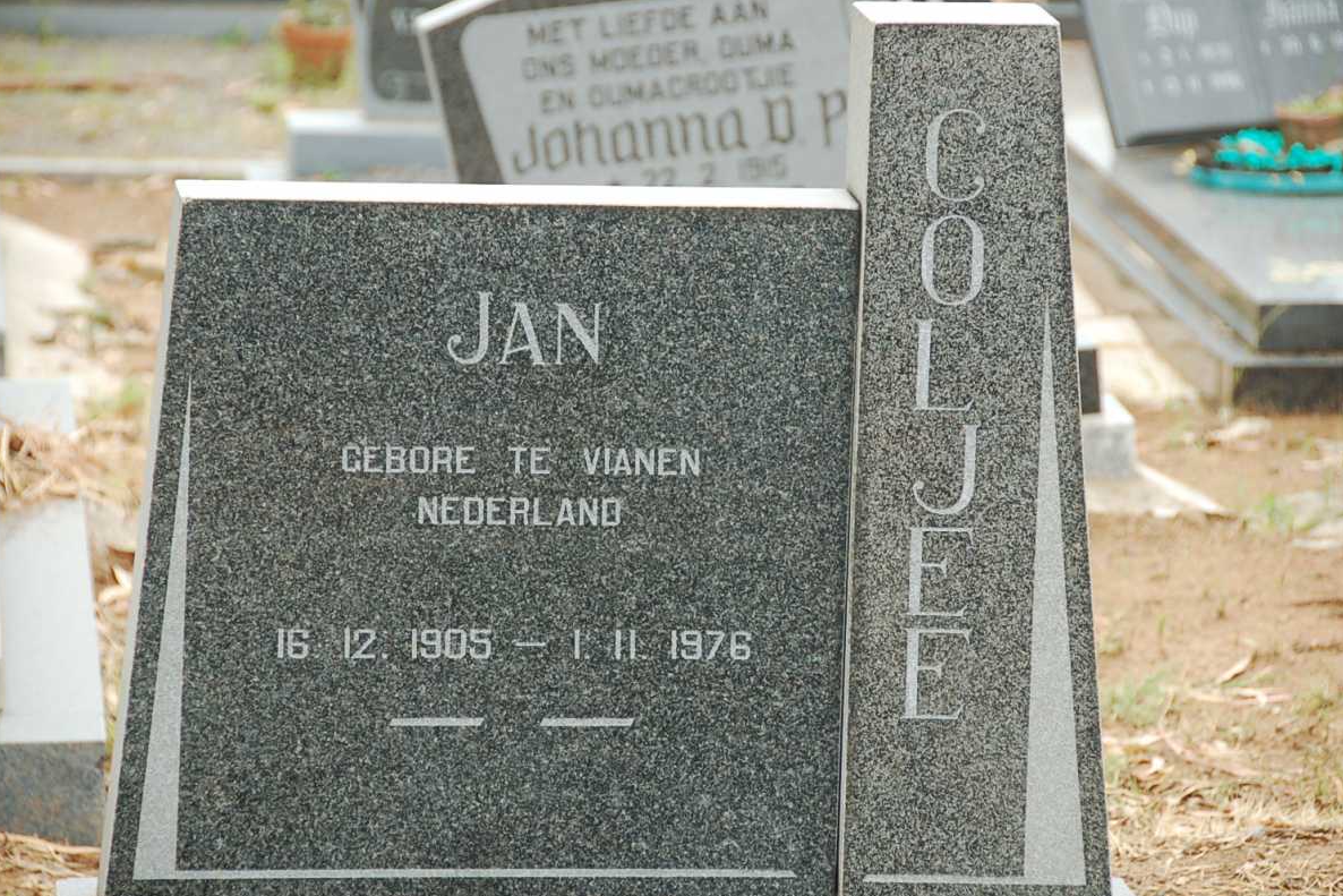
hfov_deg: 10.4
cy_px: 449
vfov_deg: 7.0
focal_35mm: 197
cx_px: 667
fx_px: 7350
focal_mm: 130
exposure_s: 1/250
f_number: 5.6
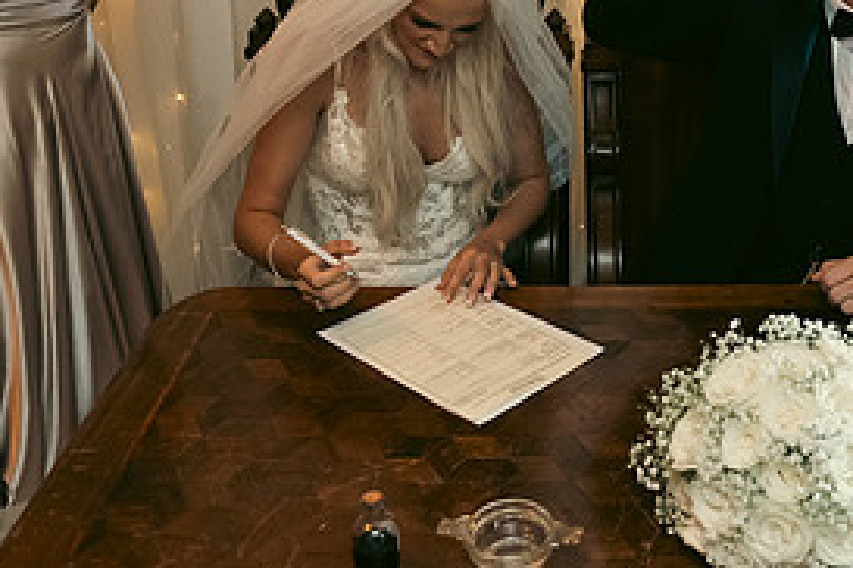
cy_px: 17
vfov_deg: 25.3
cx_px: 637
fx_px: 1208
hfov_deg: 37.9
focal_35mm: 51
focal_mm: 24
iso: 1250
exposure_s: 1/160
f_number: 3.5
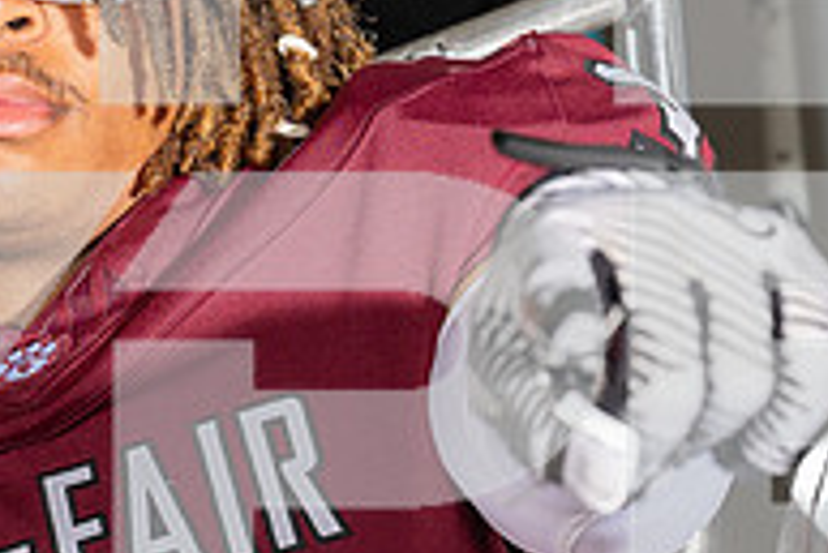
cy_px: 401
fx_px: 4833
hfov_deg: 9.7
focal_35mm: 210
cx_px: 30
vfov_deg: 6.5
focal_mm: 70
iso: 200
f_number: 5.6
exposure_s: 1/250
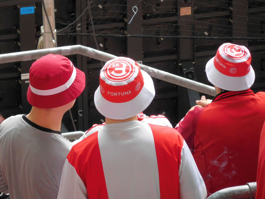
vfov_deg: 4.6
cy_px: 100
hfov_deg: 6.2
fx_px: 2450
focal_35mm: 320
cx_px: 132
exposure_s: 1/125
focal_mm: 57.1
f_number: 5.9
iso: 400
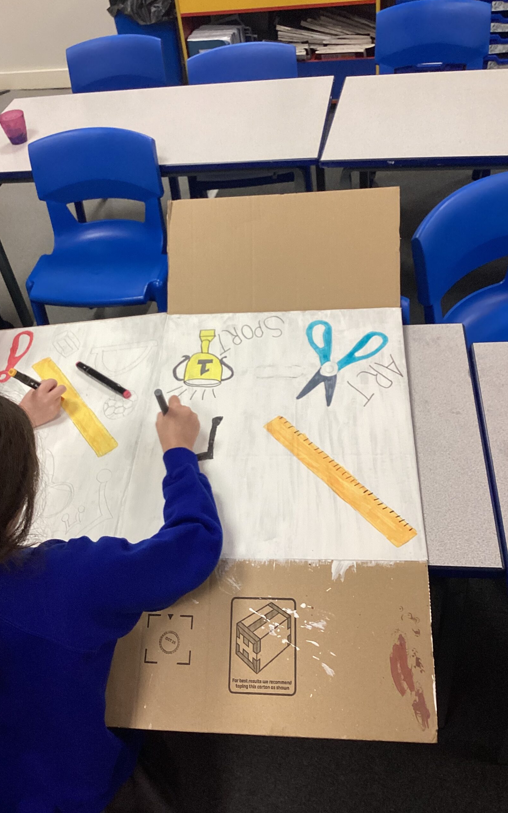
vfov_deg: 58.1
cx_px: 221
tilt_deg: -44.0
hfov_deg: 38.3
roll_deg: +10.8
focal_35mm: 33
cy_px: 406
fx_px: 731
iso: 64
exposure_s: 1/60
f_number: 2.4
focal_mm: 3.3
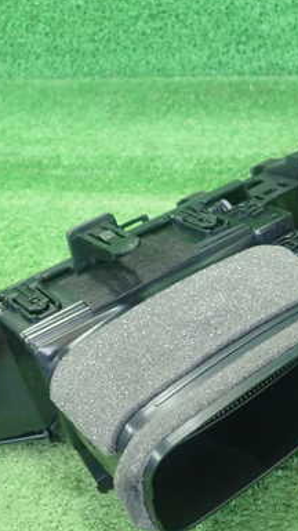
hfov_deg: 22.9
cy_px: 269
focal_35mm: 51
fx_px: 718
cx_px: 266
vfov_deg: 40.6
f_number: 2.3
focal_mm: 5.5
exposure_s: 1/125
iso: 800
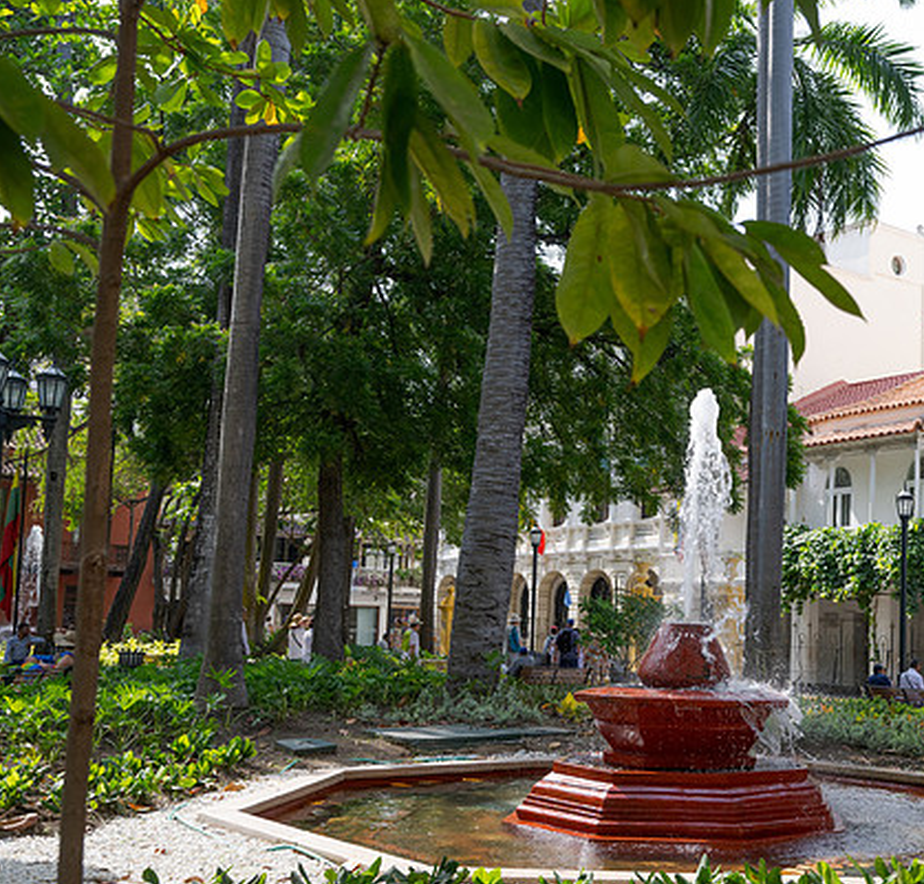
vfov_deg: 39.2
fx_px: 1241
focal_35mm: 42
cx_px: 723
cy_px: 487
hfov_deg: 39.4
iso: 250
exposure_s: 1/250
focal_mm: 30
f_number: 7.1
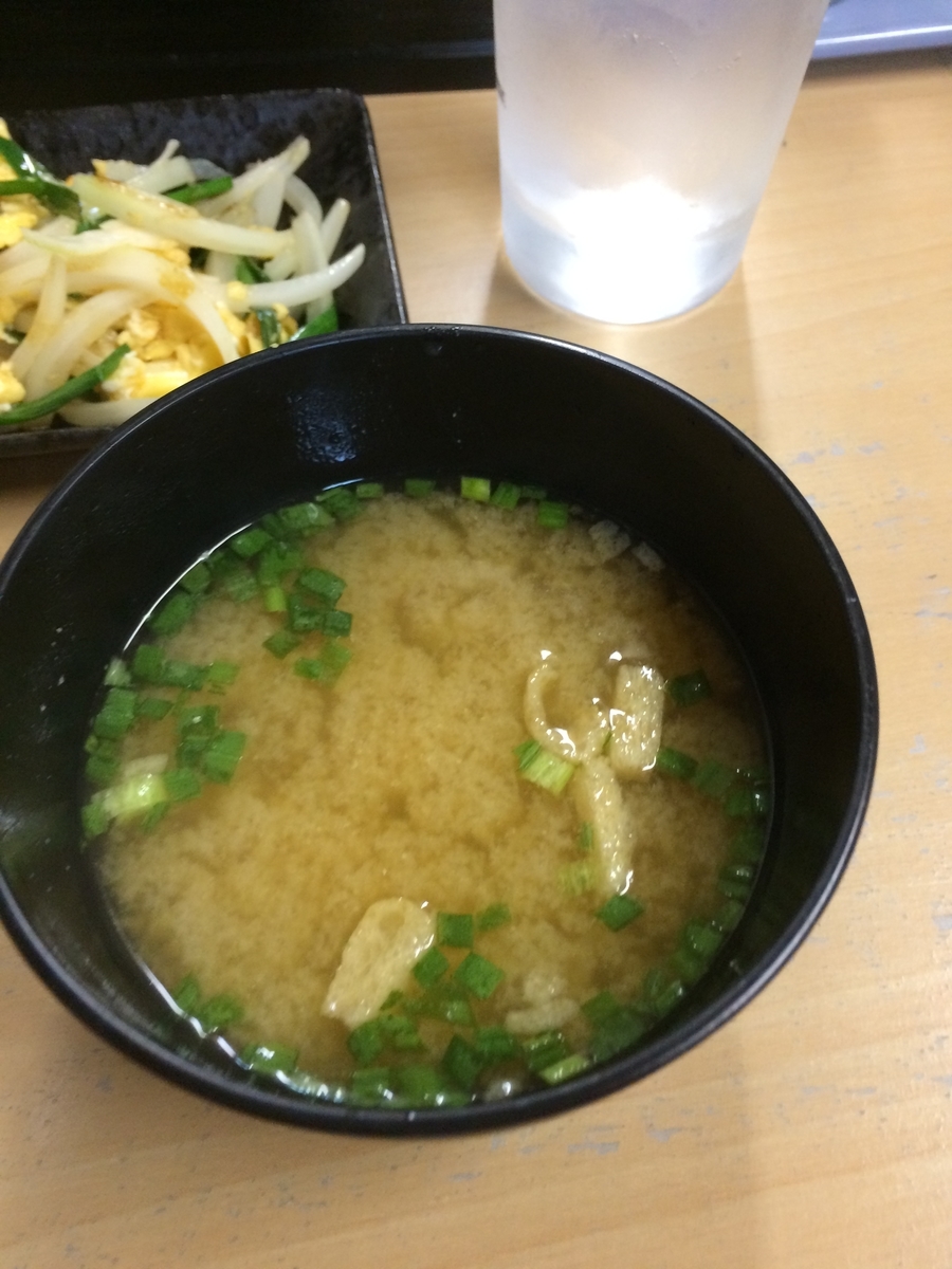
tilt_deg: -60.9
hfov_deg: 48.2
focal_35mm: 29
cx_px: 476
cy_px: 634
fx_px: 1063
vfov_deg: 61.7
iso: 200
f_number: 2.2
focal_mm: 4.15
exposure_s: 1/30
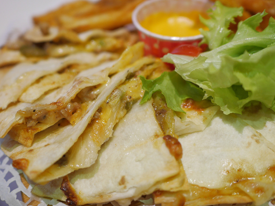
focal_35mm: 36
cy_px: 120
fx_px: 286
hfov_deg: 51.3
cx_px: 133
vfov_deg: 39.6
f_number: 1.8
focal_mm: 15
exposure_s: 1/100
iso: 200
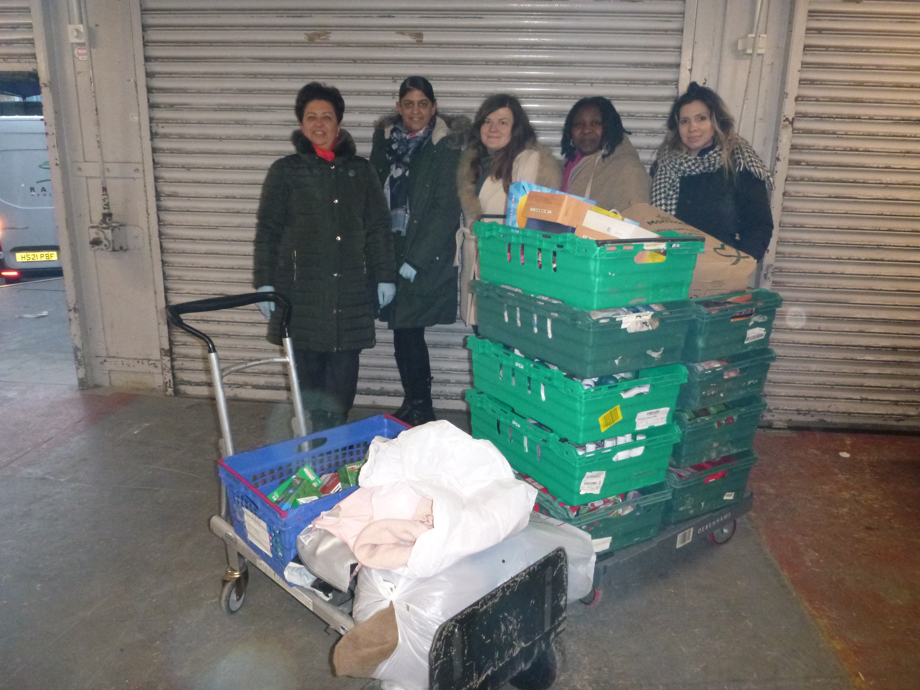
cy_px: 345
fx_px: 664
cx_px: 460
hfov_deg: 69.4
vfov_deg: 54.9
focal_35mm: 25
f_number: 3.9
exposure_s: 1/60
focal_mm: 4.5
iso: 500
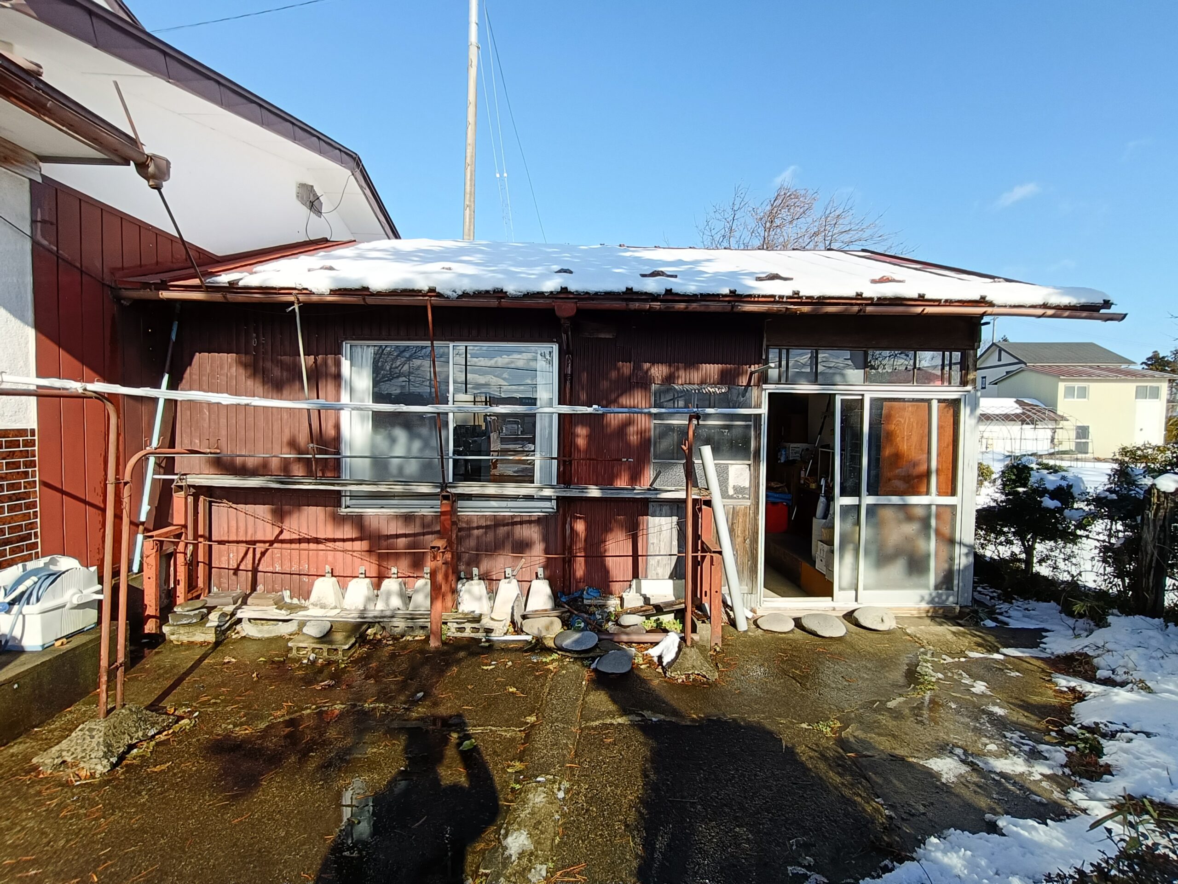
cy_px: 442
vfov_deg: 78.1
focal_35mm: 16
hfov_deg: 94.5
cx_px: 589
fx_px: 544
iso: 64
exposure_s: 1/411
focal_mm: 1.68
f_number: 2.2
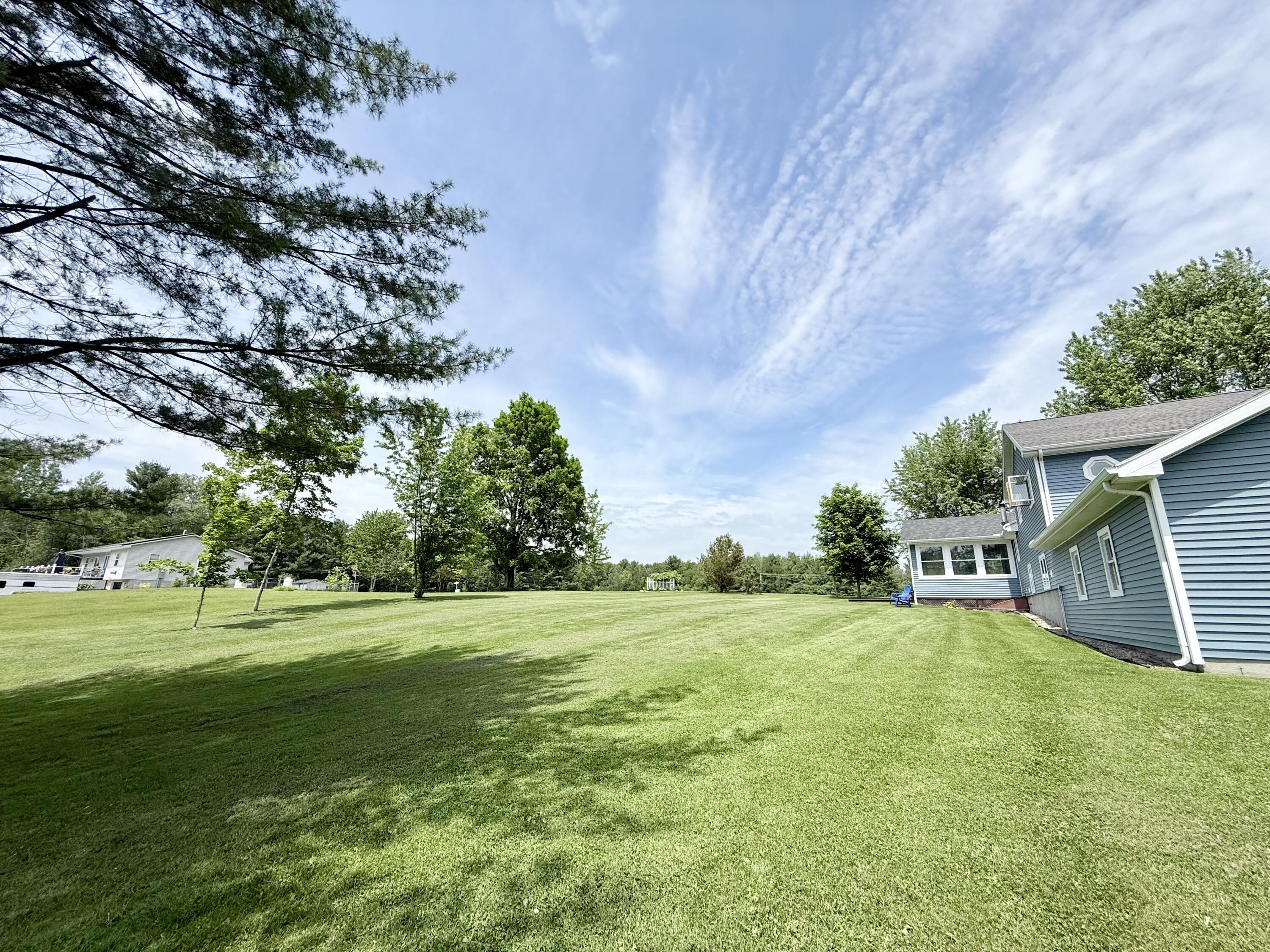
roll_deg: -0.8
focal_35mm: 14
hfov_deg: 102.1
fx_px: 514
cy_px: 476
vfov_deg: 85.7
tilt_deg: +15.5
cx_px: 635
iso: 50
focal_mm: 2.22
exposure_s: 1/2976
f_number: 2.2
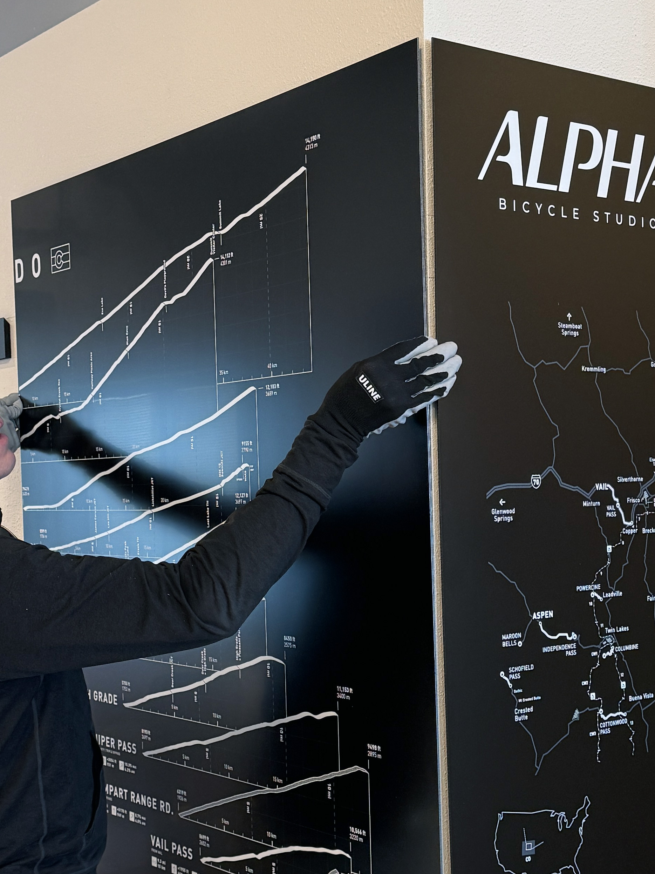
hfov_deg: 26.5
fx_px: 1388
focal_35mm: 55
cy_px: 505
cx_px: 303
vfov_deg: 34.9
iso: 200
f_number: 1.78
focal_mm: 6.76
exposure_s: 1/60
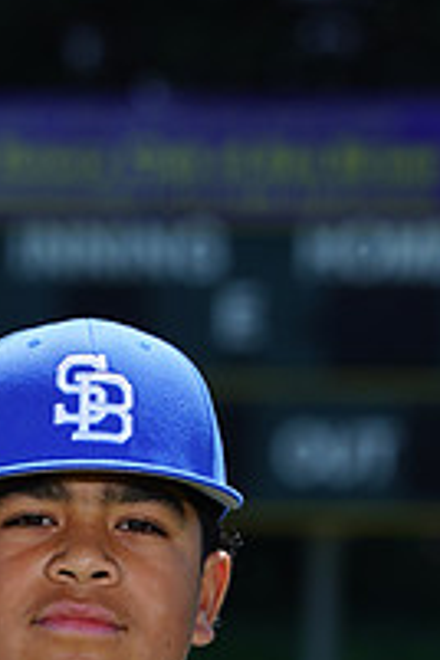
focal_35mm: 668
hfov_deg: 2.1
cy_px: 873
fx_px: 12246
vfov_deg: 3.1
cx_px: 110
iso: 100
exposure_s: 1/250
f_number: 8
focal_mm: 232
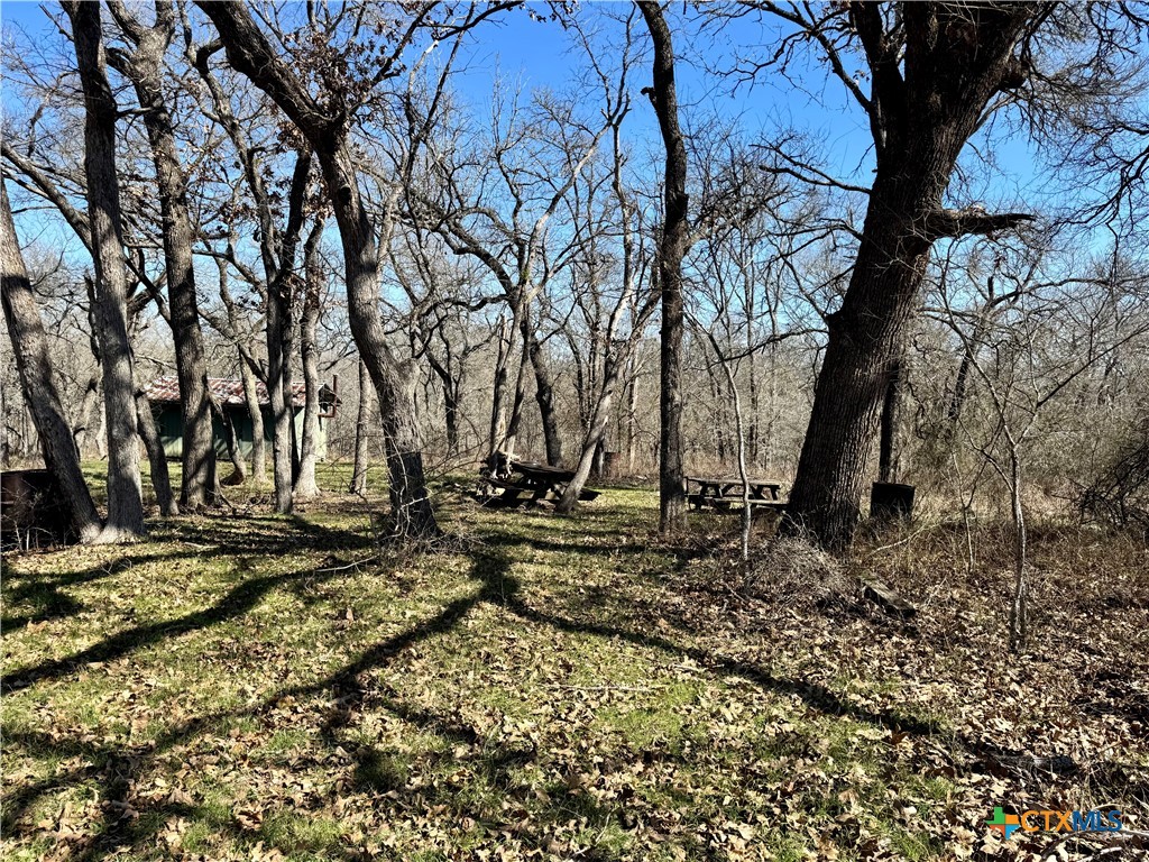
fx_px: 797
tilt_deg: -4.9
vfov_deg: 56.8
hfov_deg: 71.6
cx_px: 574
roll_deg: -2.4
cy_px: 431
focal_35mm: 24
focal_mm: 6.76
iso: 80
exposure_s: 1/2604
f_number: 1.78
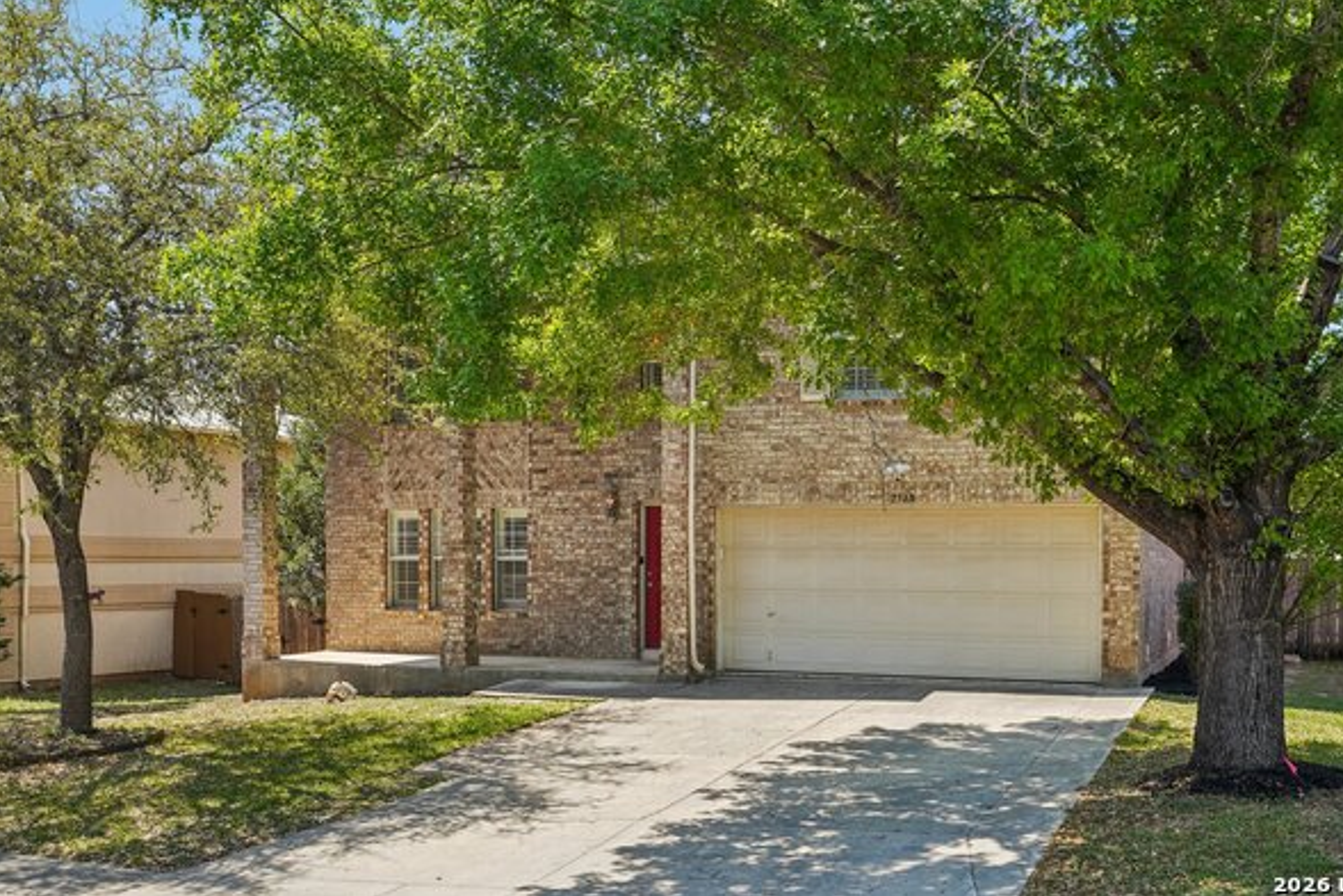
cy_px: 412
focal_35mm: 38
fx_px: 1418
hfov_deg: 50.6
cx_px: 725
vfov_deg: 35.1
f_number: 8
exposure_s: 1/80
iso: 100
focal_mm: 35
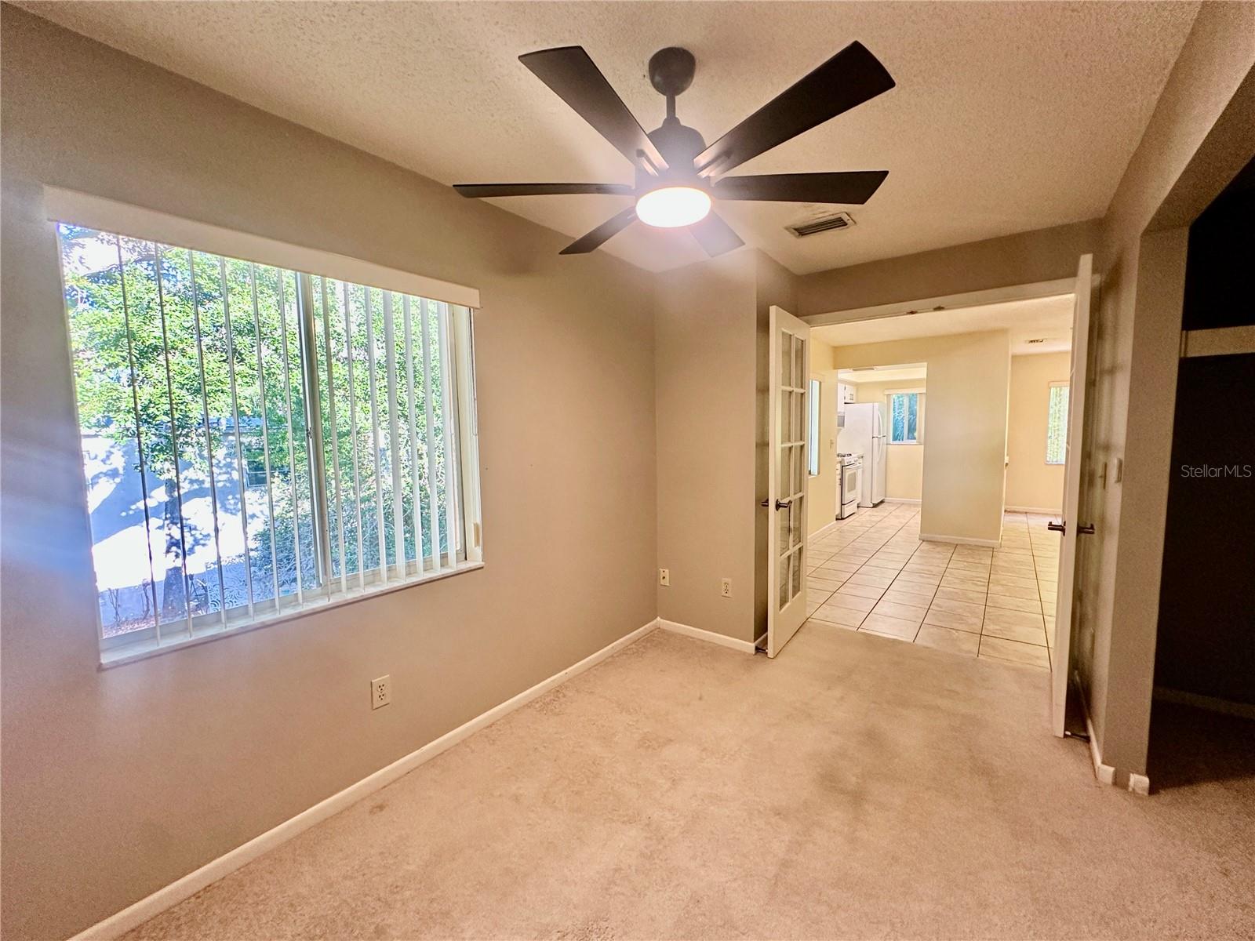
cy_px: 470
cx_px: 628
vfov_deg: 85.7
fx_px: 508
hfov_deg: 102.1
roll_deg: +0.1
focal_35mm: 14
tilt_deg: -4.7
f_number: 2.2
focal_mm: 2.22
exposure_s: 1/120
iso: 250
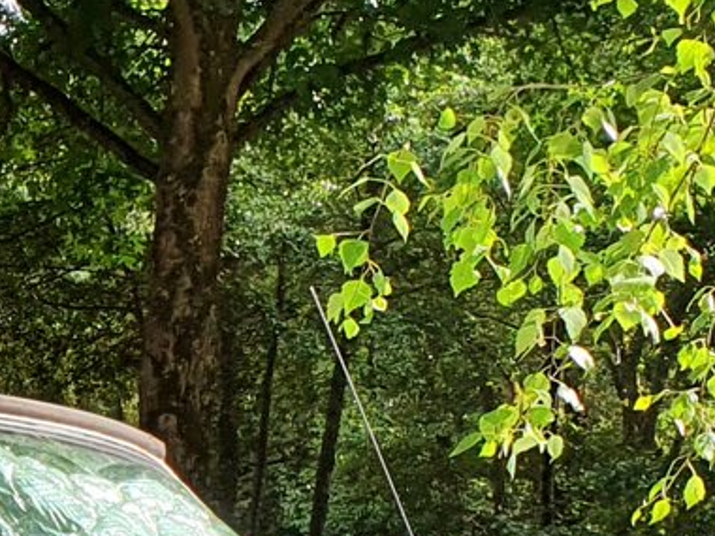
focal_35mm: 140
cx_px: -431
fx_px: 2892
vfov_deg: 10.5
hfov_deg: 13.1
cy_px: 592
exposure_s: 1/614
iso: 50
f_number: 2.4
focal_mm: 4.32
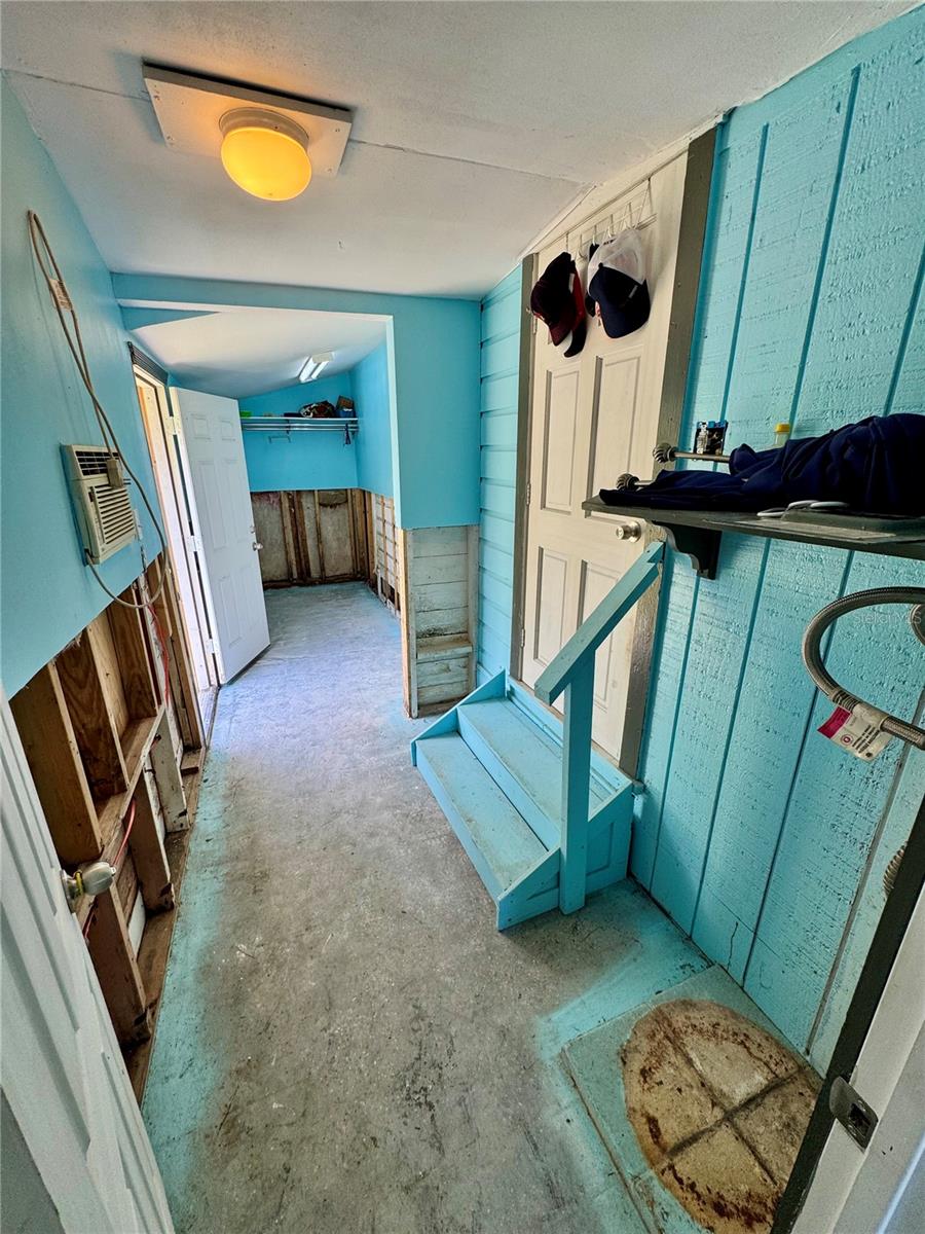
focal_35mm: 14
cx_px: 462
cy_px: 617
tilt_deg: -16.9
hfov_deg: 85.7
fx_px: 499
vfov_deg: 102.1
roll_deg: +0.1
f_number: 2.2
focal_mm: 2.22
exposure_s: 1/120
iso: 80
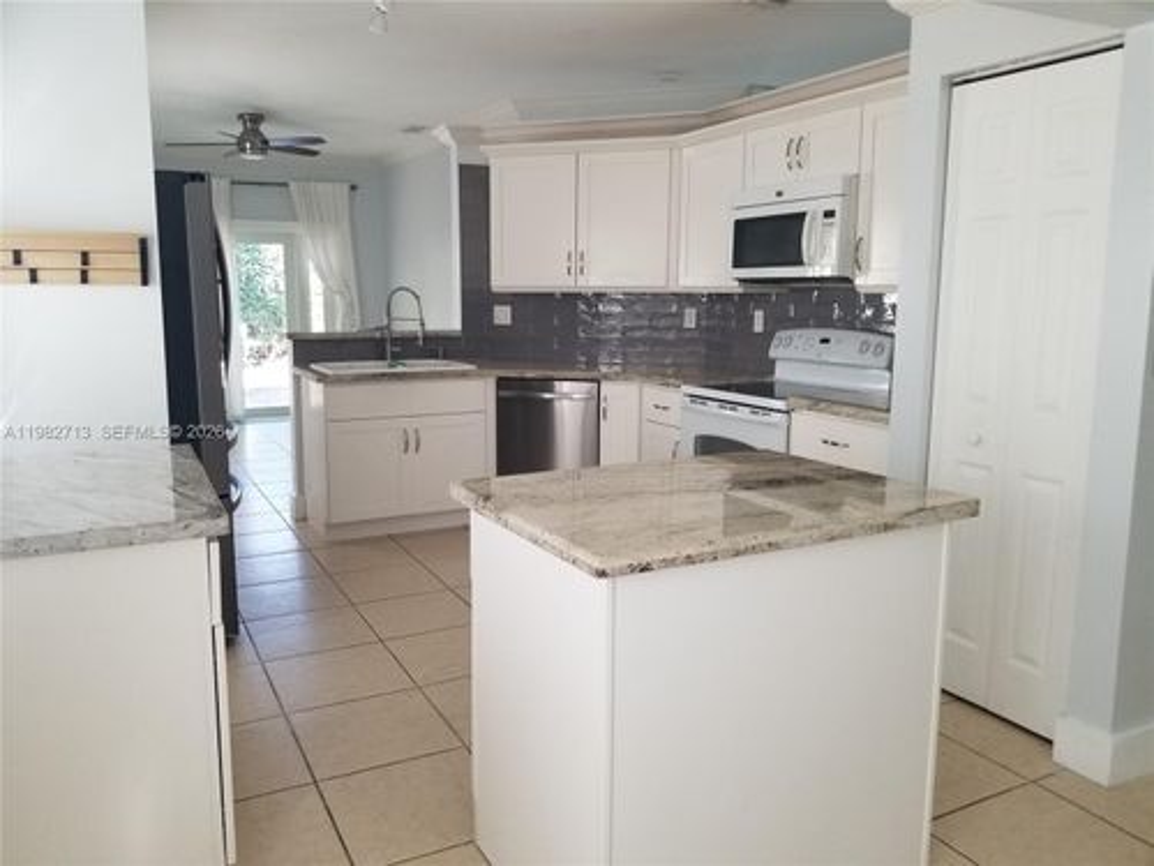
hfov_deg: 67.3
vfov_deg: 53.1
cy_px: 433
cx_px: 577
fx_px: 867
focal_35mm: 26
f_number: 1.7
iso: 125
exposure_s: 1/60
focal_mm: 4.25
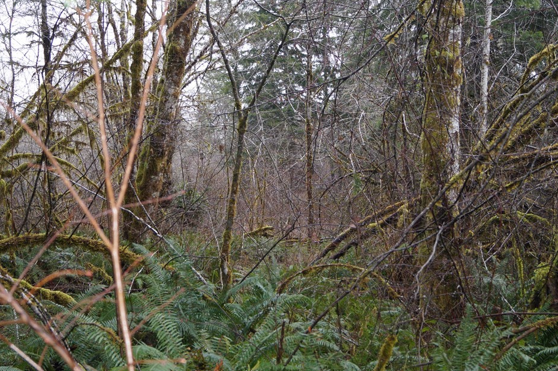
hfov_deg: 40.4
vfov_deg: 27.5
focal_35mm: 49
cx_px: 275
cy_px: 184
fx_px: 759
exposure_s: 1/160
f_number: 4.5
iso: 400
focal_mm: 28
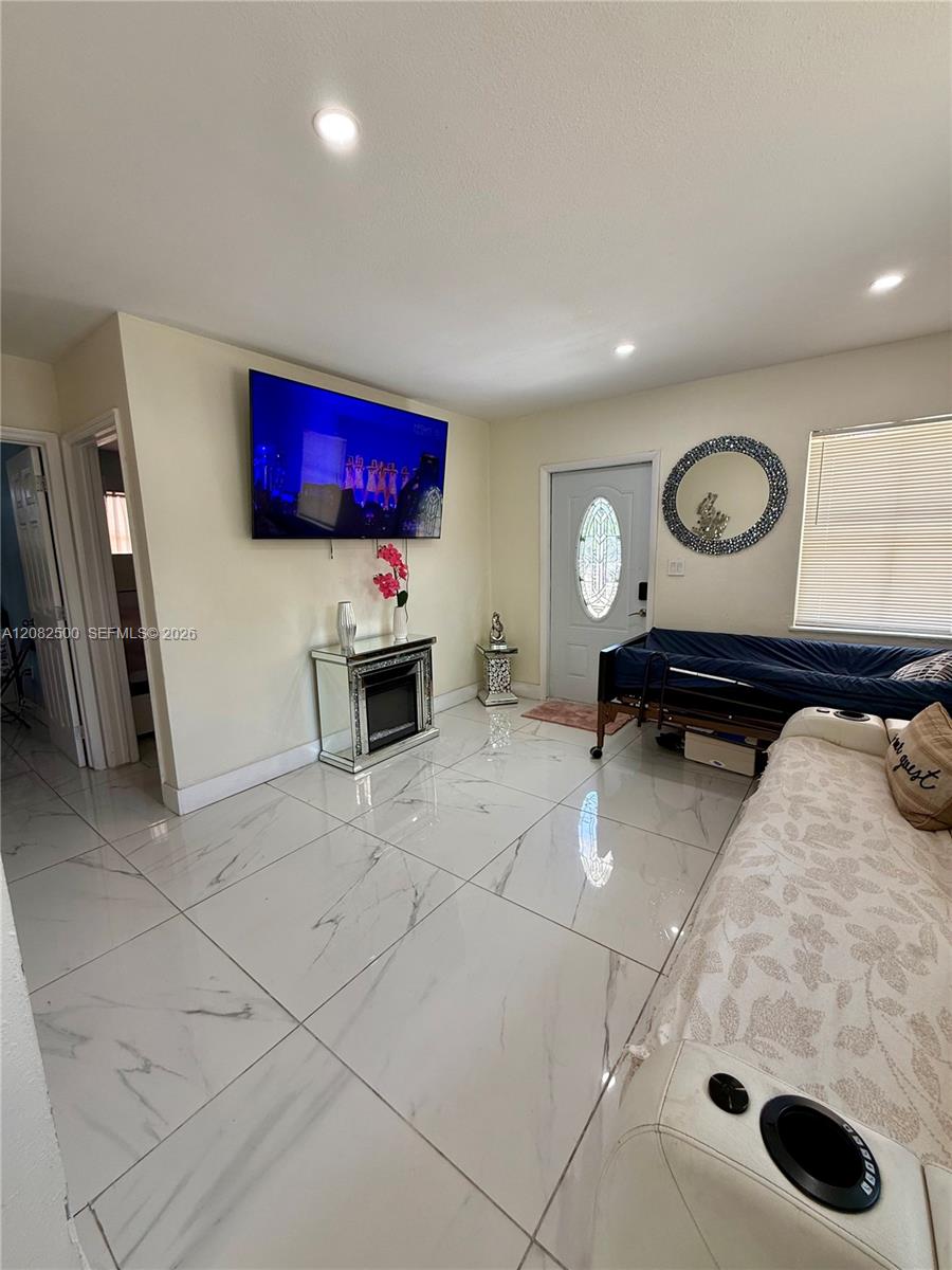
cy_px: 635
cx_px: 476
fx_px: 513
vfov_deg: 102.1
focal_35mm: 14
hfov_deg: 85.7
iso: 100
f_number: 2.2
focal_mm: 2.22
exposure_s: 1/99
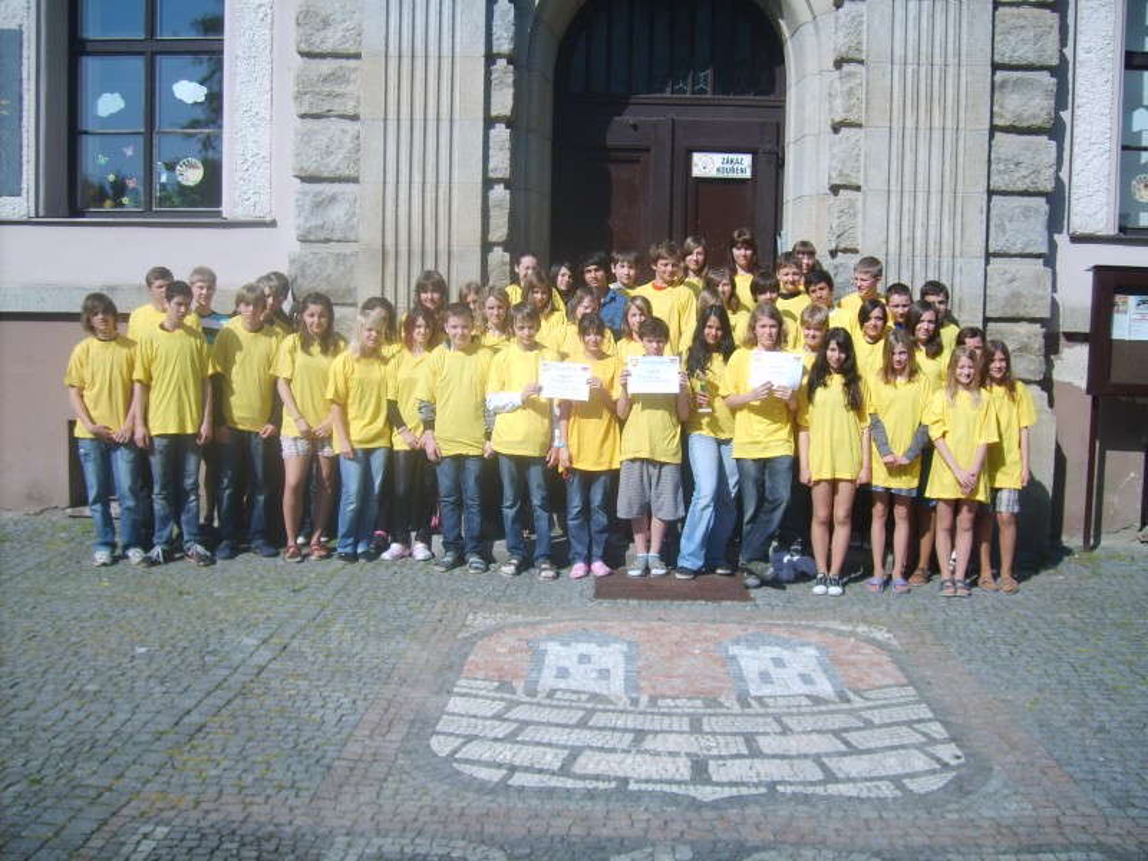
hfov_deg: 52.6
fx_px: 1161
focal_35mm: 35
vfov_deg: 40.7
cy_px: 430
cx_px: 574
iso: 50
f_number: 7.1
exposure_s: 1/250
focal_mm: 5.8
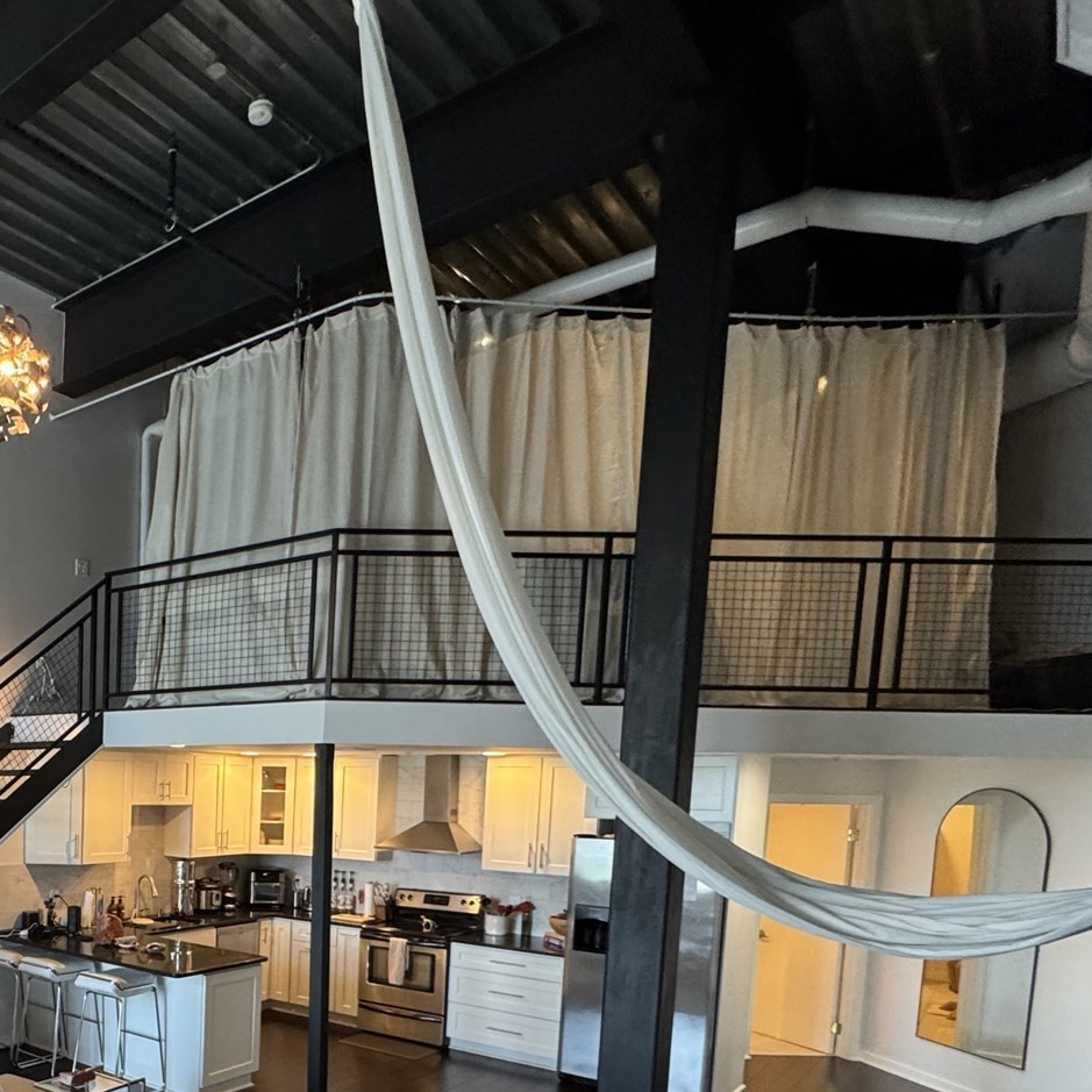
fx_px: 964
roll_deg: -1.8
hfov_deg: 51.3
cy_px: 876
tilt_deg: -6.3
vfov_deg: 54.9
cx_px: 84
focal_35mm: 27
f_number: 2.2
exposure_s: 1/60
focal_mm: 2.22
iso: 400
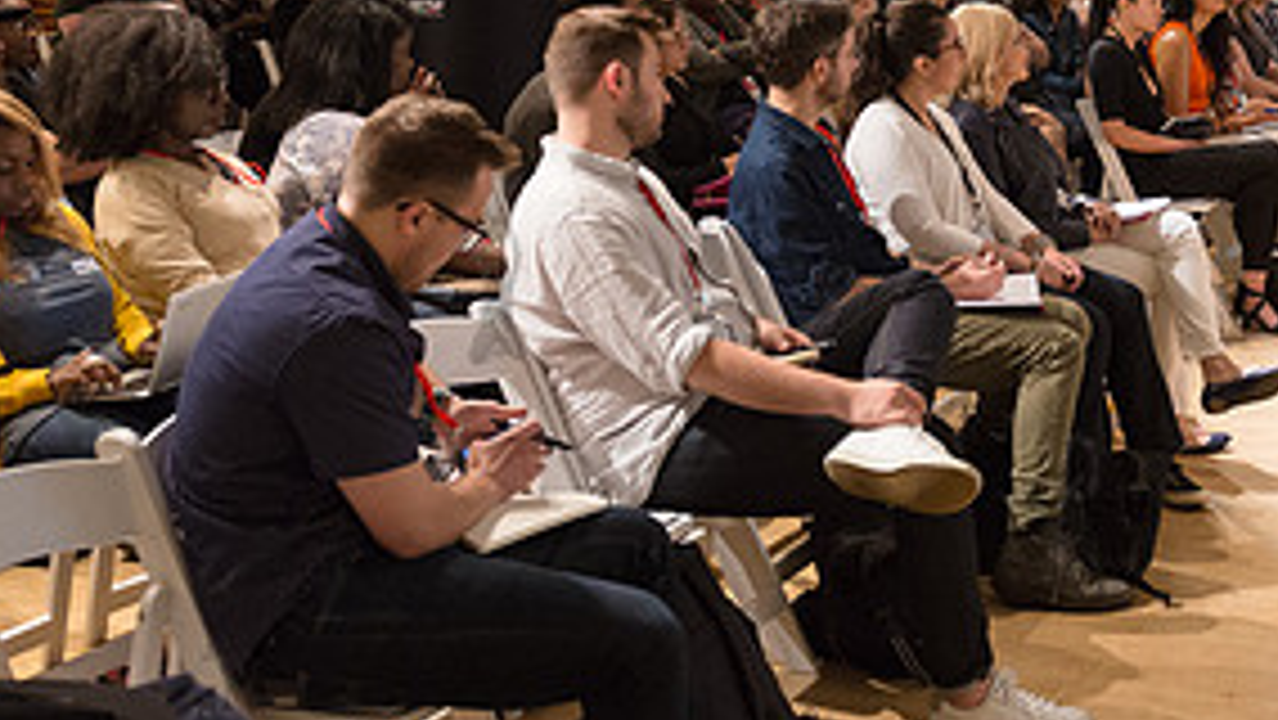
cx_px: 1076
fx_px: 2034
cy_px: 65
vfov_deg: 19.7
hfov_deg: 33.6
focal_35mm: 60
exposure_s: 1/125
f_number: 4
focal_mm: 28
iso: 2500
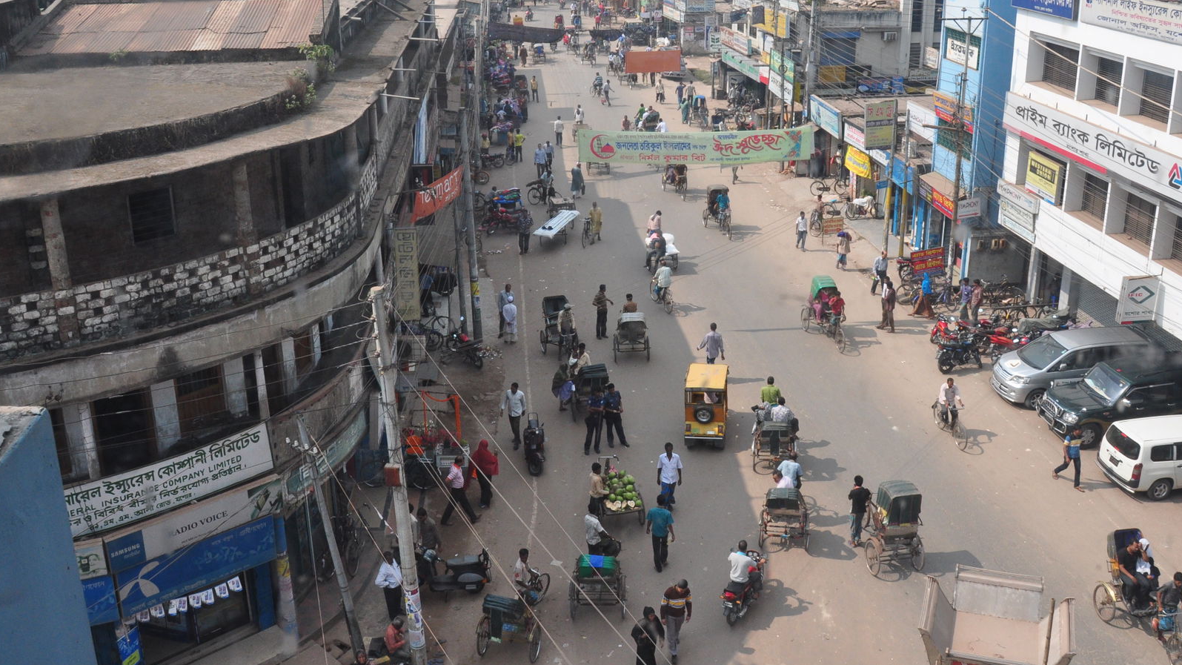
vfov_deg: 34.4
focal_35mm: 34
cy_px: 229
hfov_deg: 58.0
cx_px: 633
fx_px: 1066
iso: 640
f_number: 11
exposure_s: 1/500
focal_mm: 18
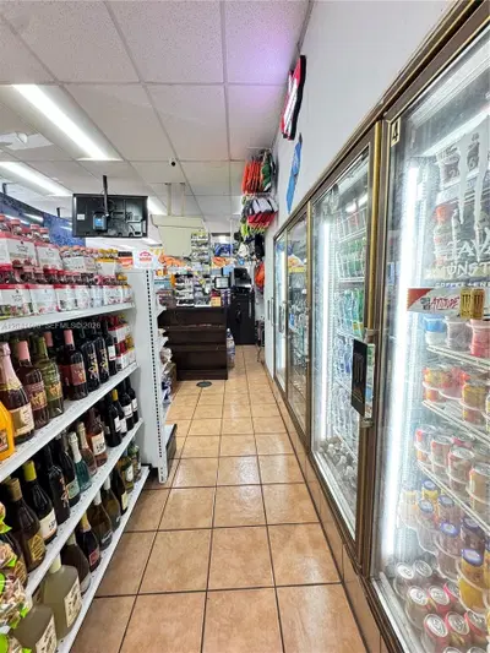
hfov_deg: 85.7
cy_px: 326
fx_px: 264
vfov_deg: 102.1
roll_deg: +0.2
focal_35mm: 14
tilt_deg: -8.1
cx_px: 245
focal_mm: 2.22
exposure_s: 1/60
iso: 250
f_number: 2.2
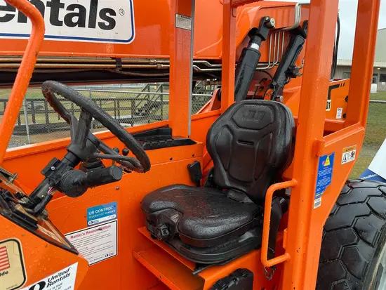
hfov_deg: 67.3
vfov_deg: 53.1
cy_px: 145
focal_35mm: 26
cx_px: 193
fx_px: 290
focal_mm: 4.2
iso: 125
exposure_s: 1/121
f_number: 1.6
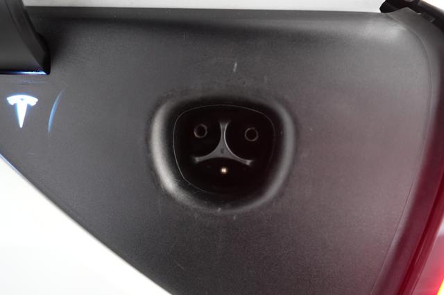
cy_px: 148
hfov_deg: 65.5
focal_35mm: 28
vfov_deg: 46.4
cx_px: 222
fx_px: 345
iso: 4000
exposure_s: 1/60
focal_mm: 28
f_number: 2.8
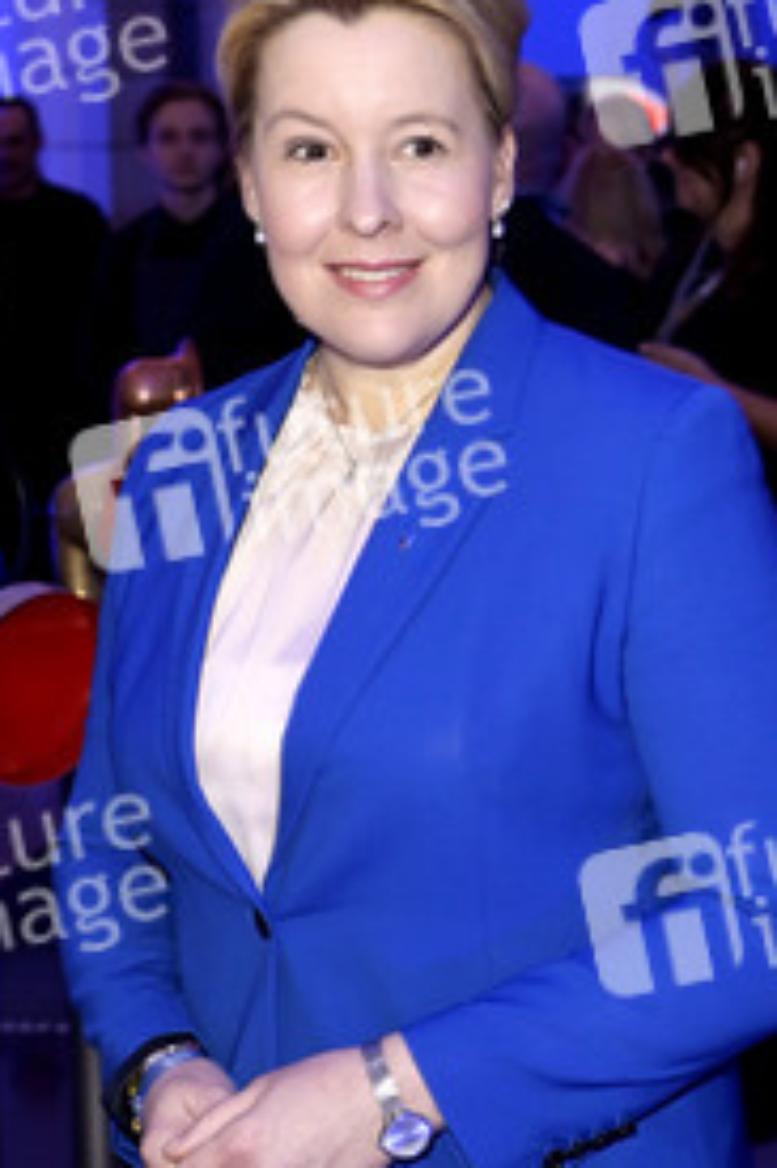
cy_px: 684
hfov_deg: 17.0
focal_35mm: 80
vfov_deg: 25.3
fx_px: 2593
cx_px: 412
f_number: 5.6
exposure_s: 1/50
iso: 2000
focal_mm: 55
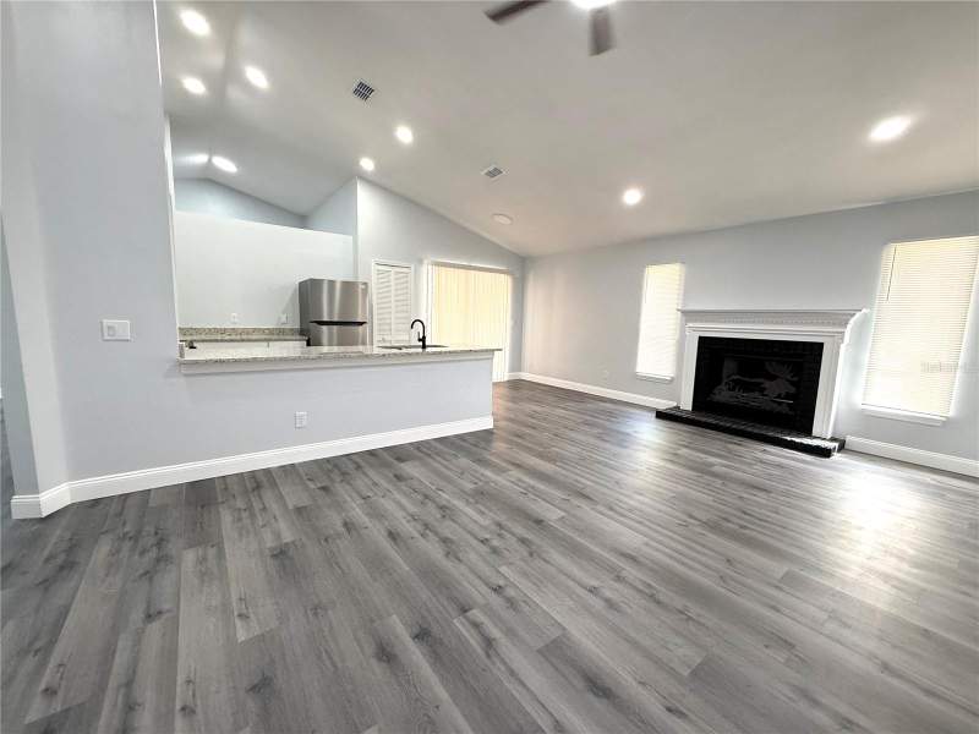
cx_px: 490
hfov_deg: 102.1
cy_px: 367
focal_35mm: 14
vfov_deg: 85.7
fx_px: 396
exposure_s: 1/120
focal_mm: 2.22
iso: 200
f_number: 2.2
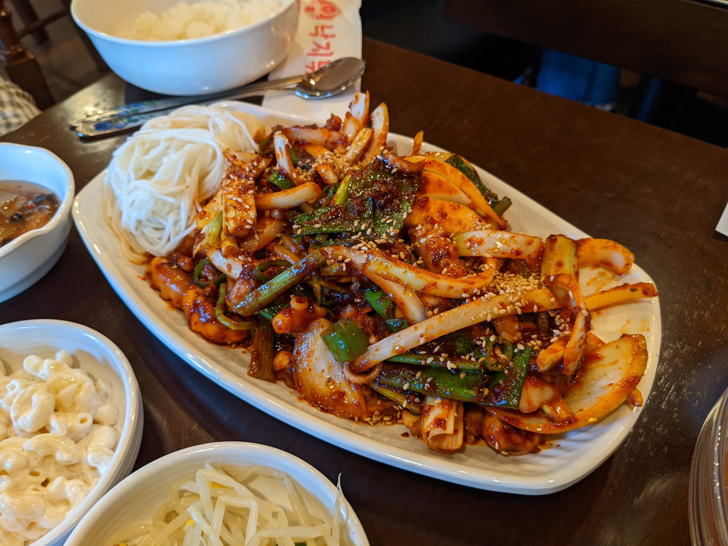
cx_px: 364
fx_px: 568
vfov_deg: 51.4
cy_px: 273
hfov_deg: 65.3
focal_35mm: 27
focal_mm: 4.38
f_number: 1.73
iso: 63
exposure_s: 1/24
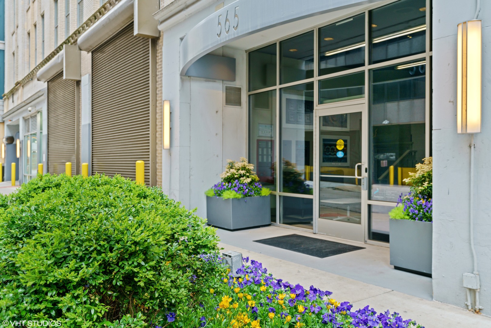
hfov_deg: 58.7
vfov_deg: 41.1
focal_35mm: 32
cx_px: 246
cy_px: 164
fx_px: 436
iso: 320
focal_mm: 32
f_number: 7.1
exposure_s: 1/30
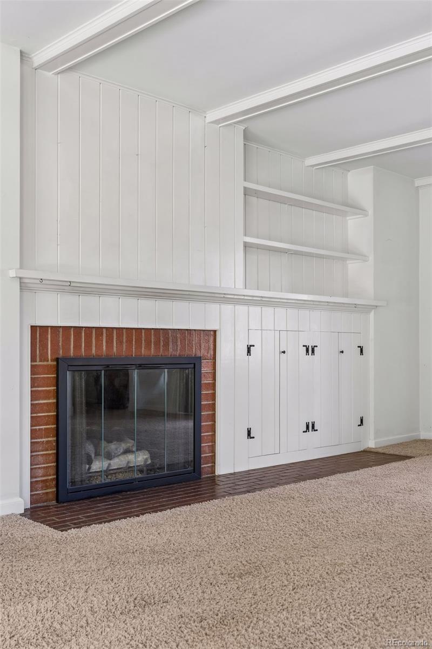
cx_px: 216
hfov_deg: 35.9
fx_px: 666
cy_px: 324
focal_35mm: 37
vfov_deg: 51.9
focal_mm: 37
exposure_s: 1/13
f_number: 9
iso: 400
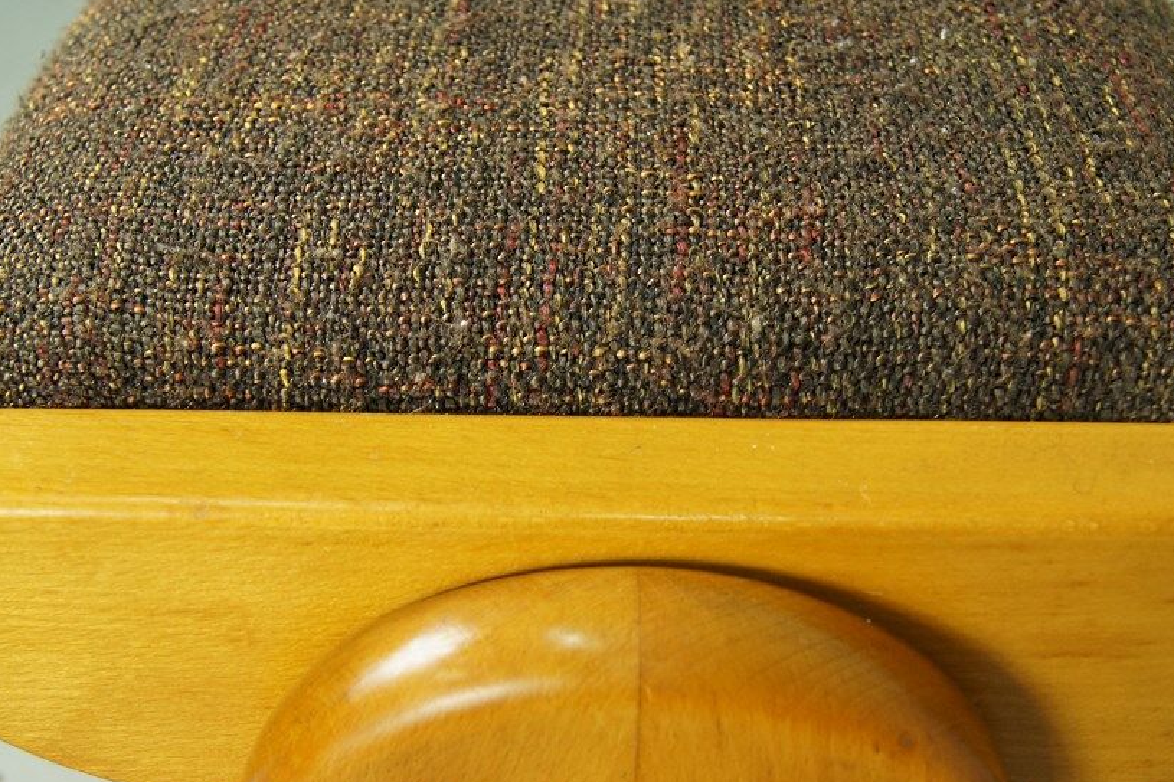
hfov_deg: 42.7
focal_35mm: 46
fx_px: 1500
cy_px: 501
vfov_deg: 29.1
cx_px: 598
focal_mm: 20
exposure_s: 1/25
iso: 400
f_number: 5.6
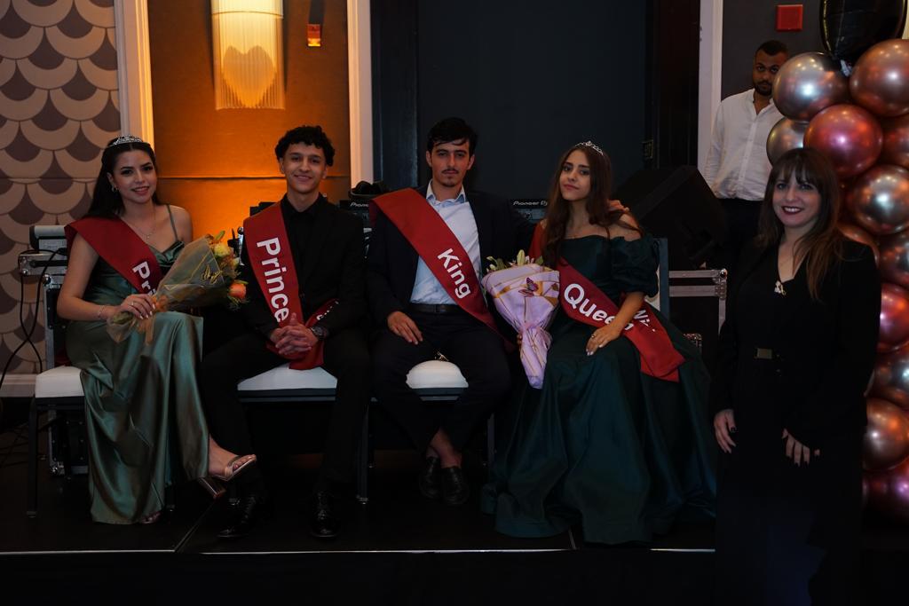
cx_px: 454
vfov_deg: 30.1
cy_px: 303
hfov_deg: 44.0
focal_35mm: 45
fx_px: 1126
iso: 2500
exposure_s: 1/125
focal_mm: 44.6
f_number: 2.8
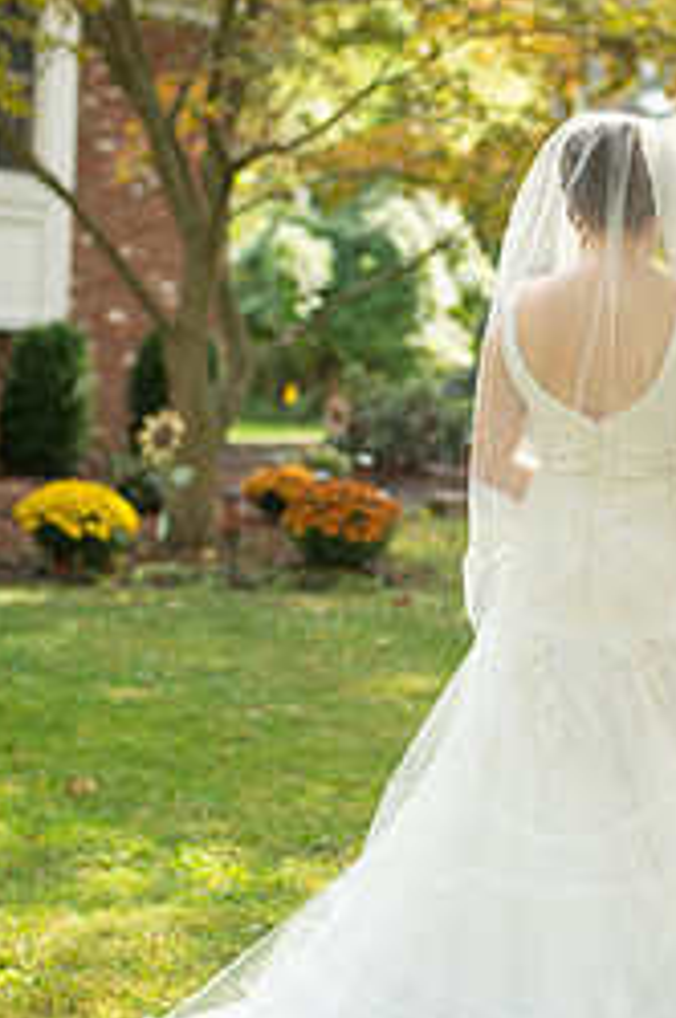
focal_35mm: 90
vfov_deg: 22.6
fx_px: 2542
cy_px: 480
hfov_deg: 15.0
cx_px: 556
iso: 320
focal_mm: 50
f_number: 2.5
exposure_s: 1/1600
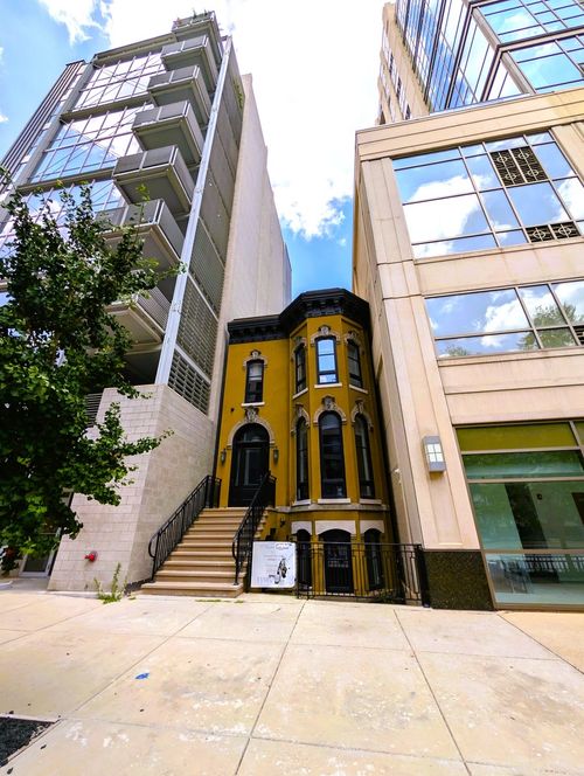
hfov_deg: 94.6
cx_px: 292
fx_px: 269
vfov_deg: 110.5
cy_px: 388
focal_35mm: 12
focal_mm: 2.02
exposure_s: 1/3759
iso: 48
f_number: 1.7
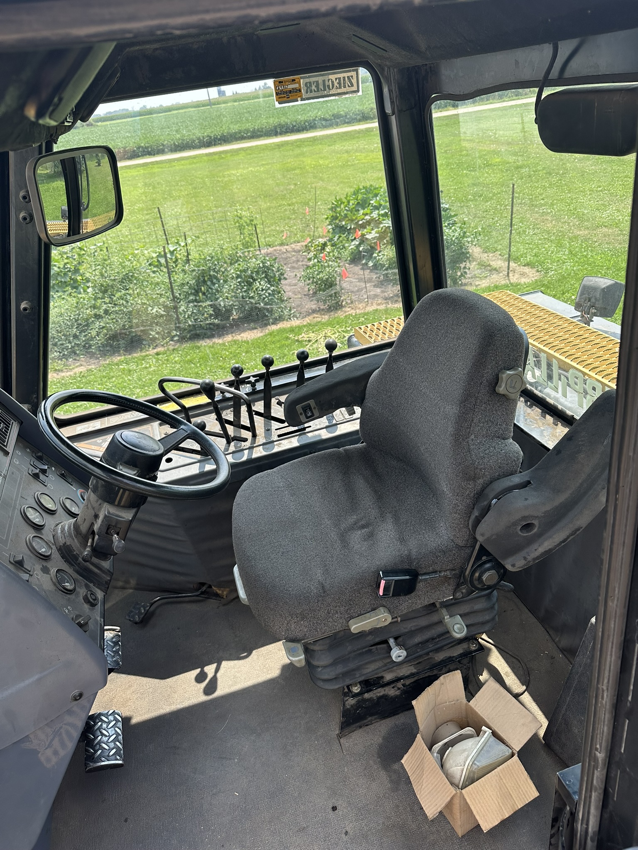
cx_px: 319
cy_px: 425
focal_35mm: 24
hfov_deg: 56.8
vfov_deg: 71.6
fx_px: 590
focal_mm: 6.86
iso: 80
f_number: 1.78
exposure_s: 1/927
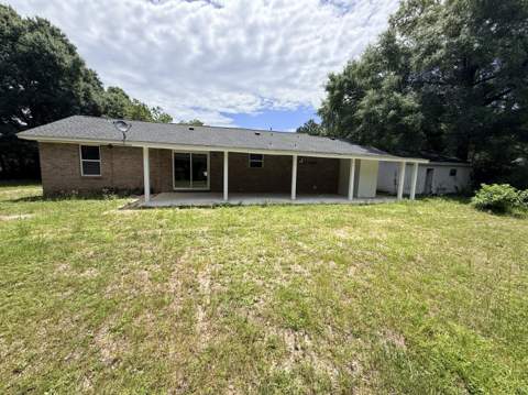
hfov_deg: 102.1
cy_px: 198
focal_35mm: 14
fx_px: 213
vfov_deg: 85.6
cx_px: 264
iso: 50
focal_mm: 2.22
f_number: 2.2
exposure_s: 1/2237
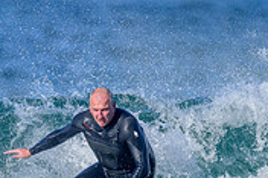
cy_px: 292
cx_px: -50
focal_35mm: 2993
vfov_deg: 0.5
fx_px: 22260
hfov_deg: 0.7
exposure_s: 1/2000
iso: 400
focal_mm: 800
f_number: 6.3
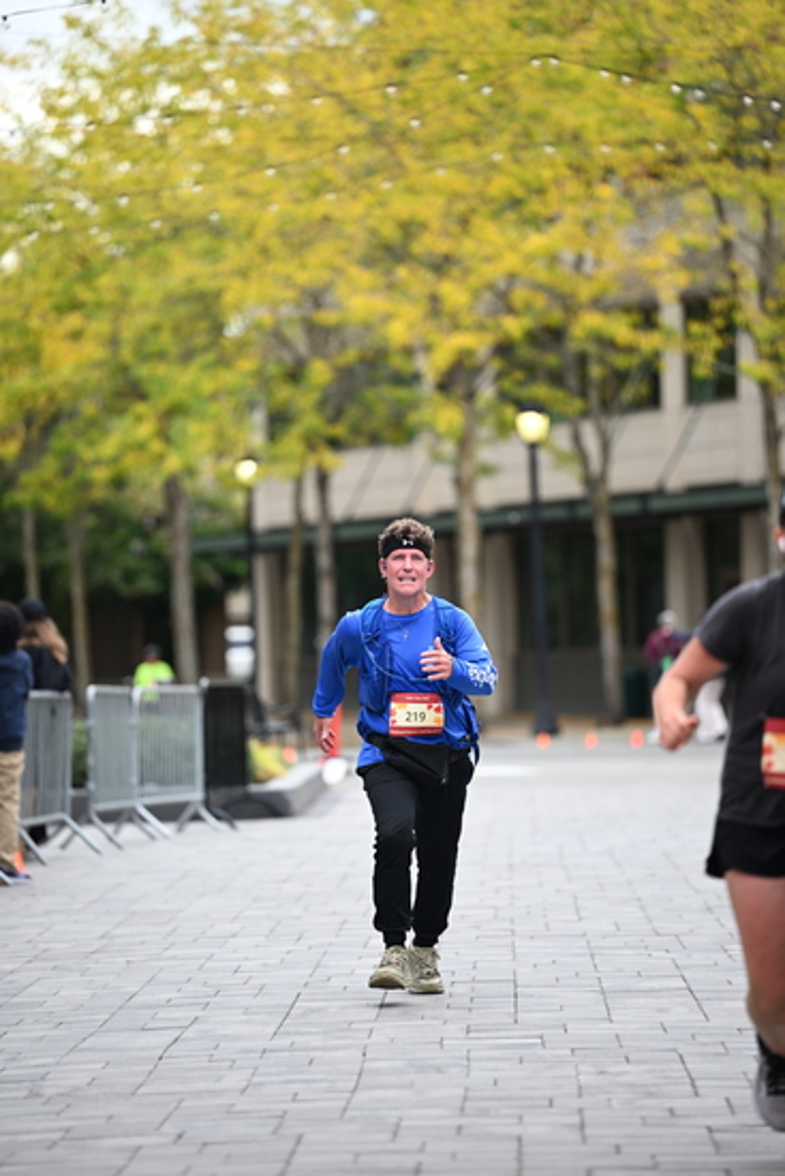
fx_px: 5556
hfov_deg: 8.1
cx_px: 392
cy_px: 588
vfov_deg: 12.1
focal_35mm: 170
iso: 640
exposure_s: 1/2000
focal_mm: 170
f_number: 2.8
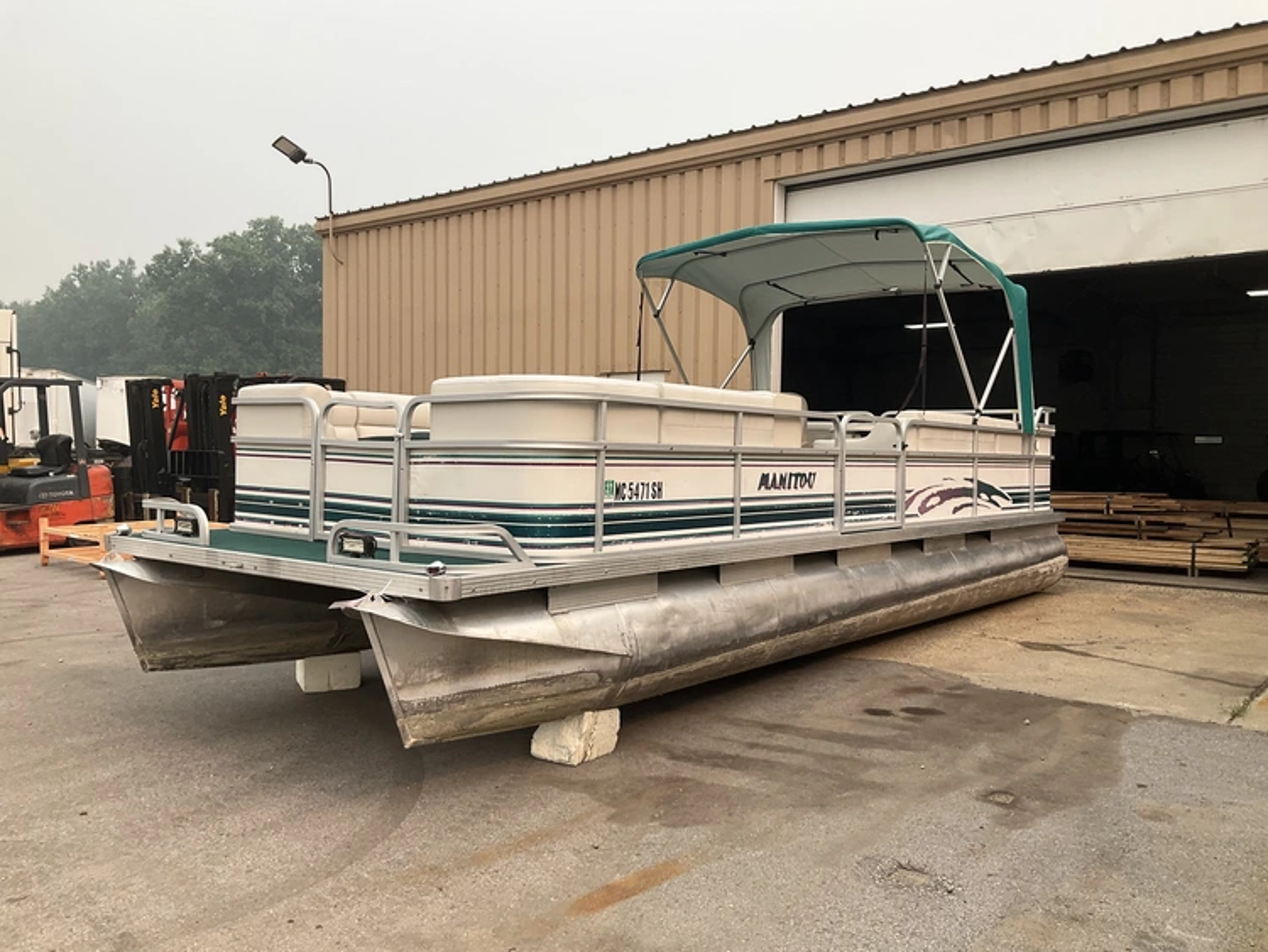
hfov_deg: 61.6
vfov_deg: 48.3
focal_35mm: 29
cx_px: 634
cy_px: 476
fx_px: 1063
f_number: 1.8
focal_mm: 3
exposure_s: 1/1098
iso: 25
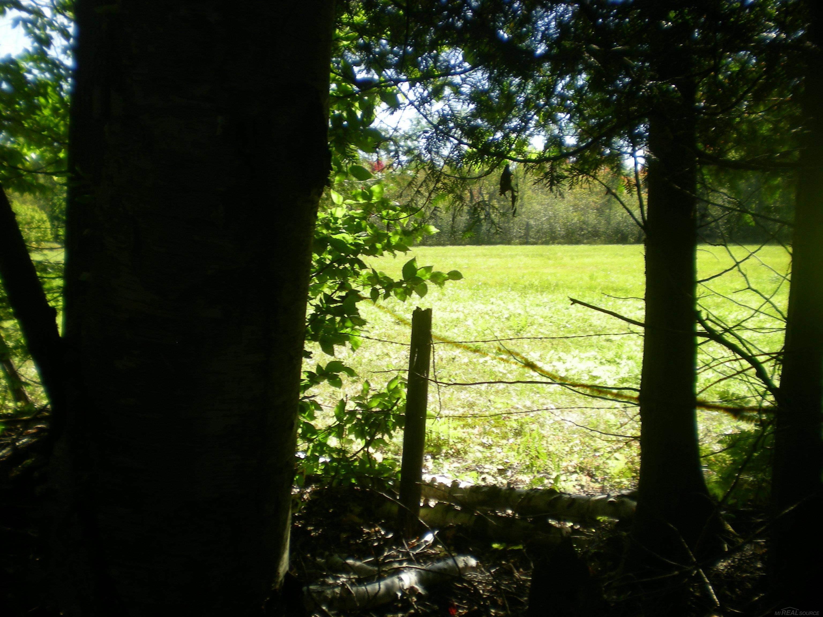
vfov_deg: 37.7
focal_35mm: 38
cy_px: 308
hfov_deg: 49.0
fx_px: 903
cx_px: 412
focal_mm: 6.3
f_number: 3.1
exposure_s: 1/185
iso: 50
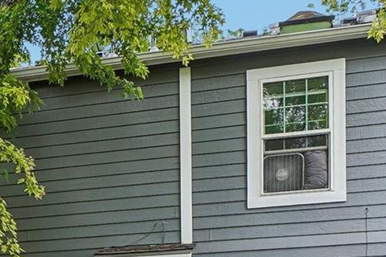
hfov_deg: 30.6
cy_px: 346
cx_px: -17
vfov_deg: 20.4
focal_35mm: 60
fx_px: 643
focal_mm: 12
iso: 160
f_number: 8
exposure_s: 1/30
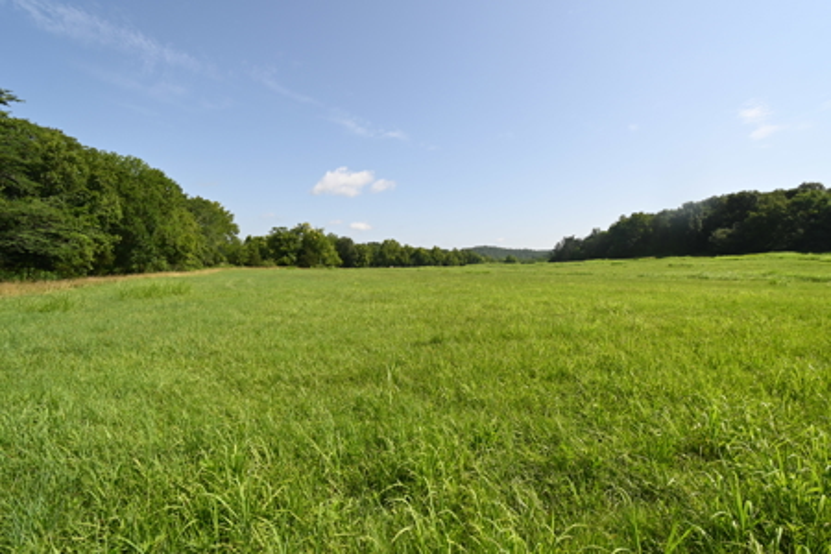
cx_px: 416
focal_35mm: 15
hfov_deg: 100.4
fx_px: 346
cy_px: 277
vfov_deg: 77.3
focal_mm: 10
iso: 100
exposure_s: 1/400
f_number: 7.1
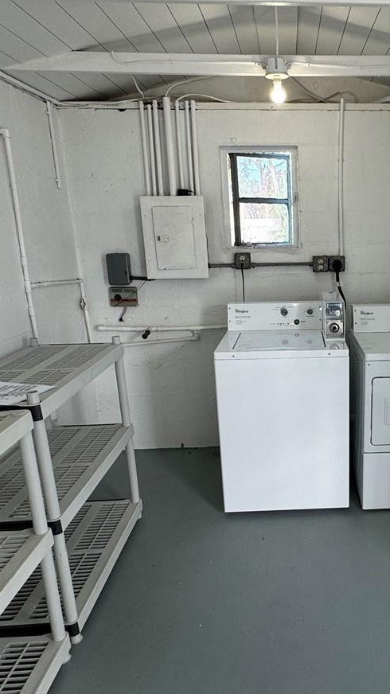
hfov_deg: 39.3
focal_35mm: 28
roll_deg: +0.9
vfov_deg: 67.9
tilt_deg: -15.0
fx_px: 515
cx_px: 330
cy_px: 353
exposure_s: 1/120
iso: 80
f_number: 2.2
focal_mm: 2.22
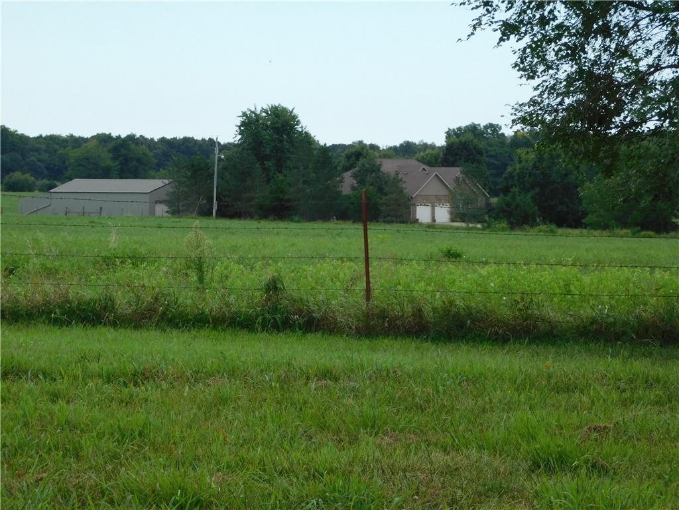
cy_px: 255
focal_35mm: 134
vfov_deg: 11.1
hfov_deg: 14.7
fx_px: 2628
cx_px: 340
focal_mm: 23.7
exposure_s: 1/500
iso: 125
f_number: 5
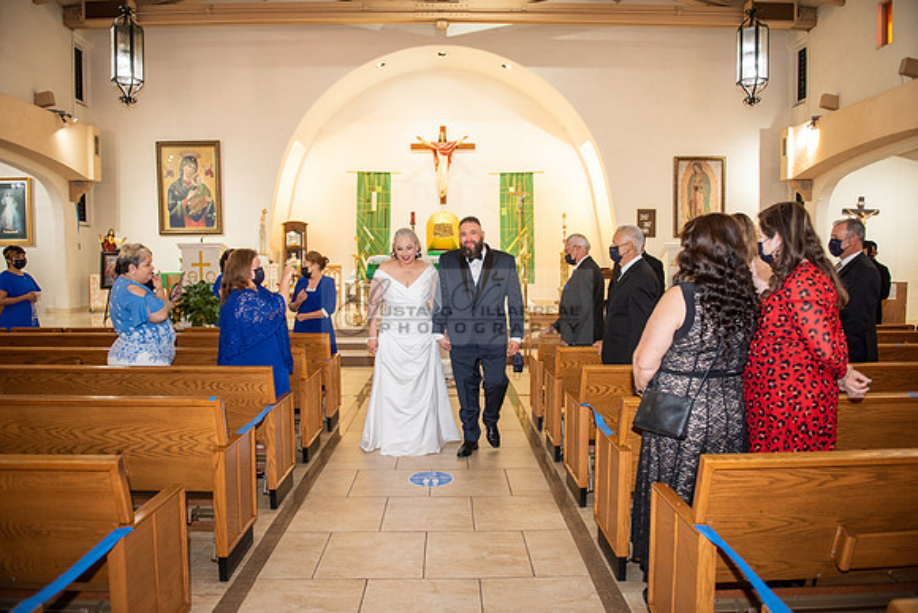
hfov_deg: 73.7
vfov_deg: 53.2
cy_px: 306
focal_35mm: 24
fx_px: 612
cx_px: 459
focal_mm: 24
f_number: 2.8
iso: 1000
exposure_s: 1/160
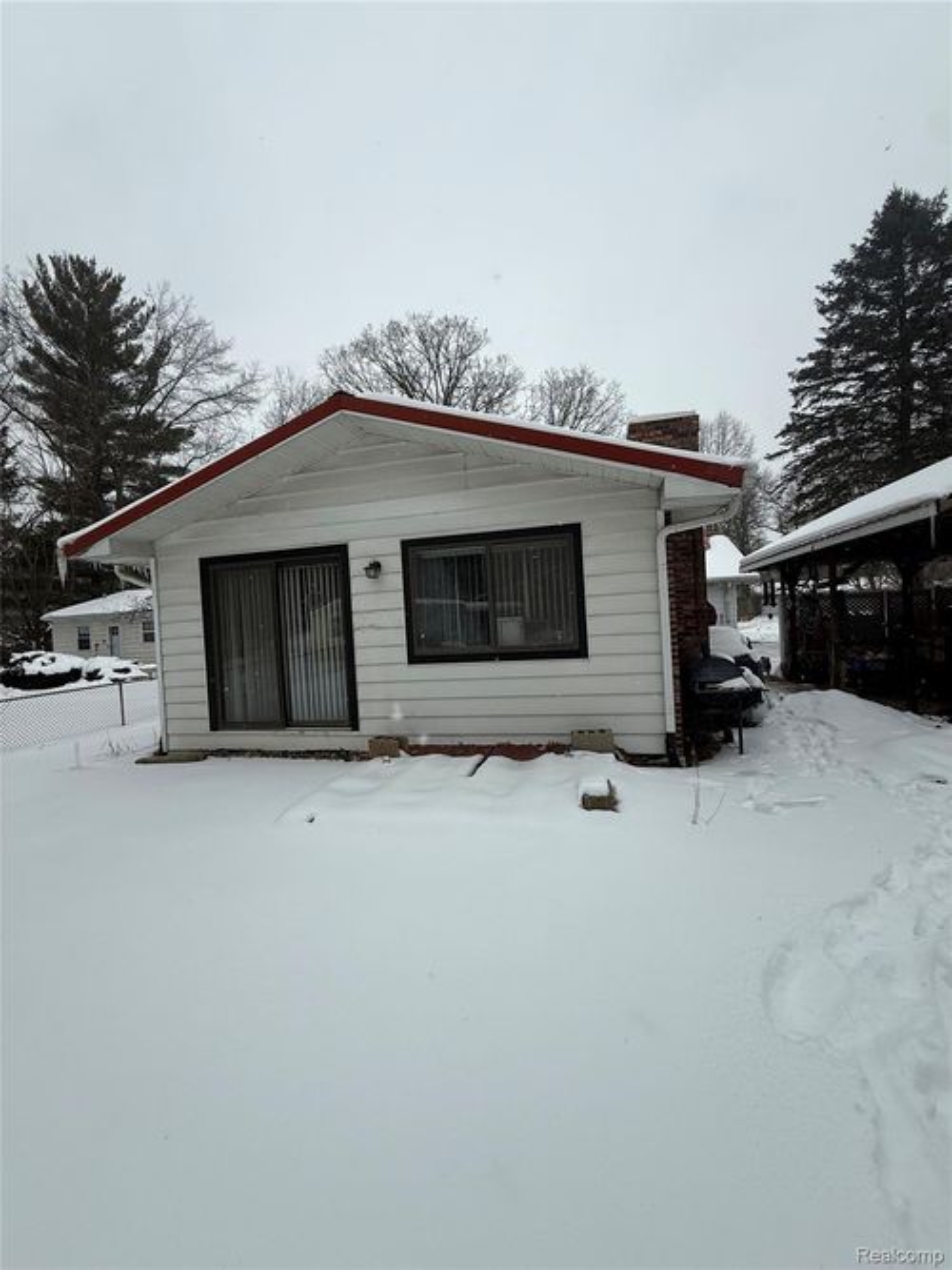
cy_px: 635
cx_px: 476
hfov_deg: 85.7
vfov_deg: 102.1
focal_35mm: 14
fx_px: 514
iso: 50
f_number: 2.2
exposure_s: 1/1033
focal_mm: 2.22
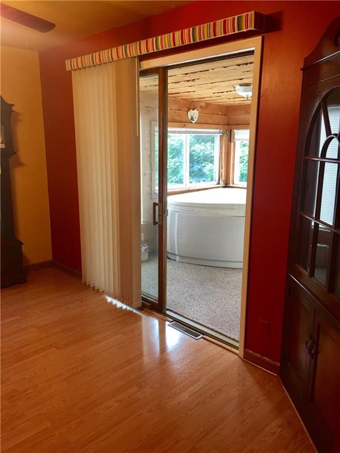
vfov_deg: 61.7
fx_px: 380
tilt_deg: -12.0
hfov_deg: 48.2
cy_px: 226
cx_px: 170
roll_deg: +0.2
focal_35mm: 29
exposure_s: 1/15
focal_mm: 4.15
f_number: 2.2
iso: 40
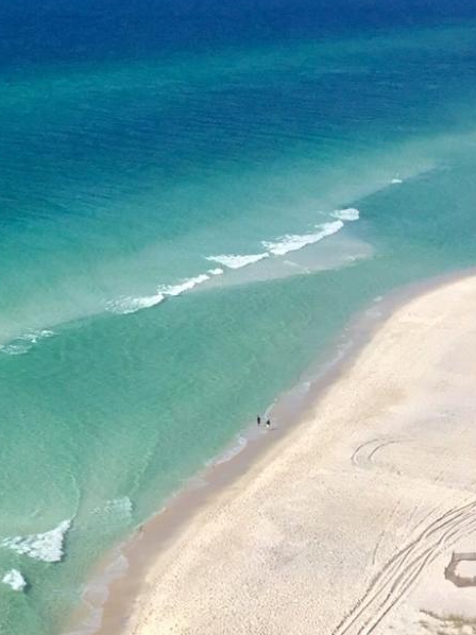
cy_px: 337
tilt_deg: -12.1
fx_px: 1780
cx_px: -221
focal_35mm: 97
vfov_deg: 20.2
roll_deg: -1.7
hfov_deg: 14.3
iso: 32
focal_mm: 4.15
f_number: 2.2
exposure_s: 1/3968
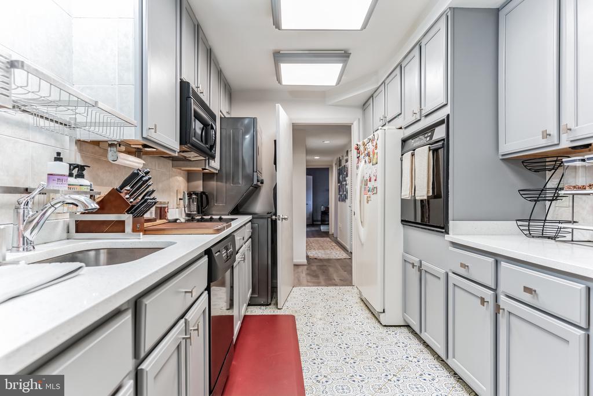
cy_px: 198
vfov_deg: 61.9
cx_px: 296
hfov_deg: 84.0
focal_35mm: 20
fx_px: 329
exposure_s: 1/20
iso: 320
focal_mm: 20
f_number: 4
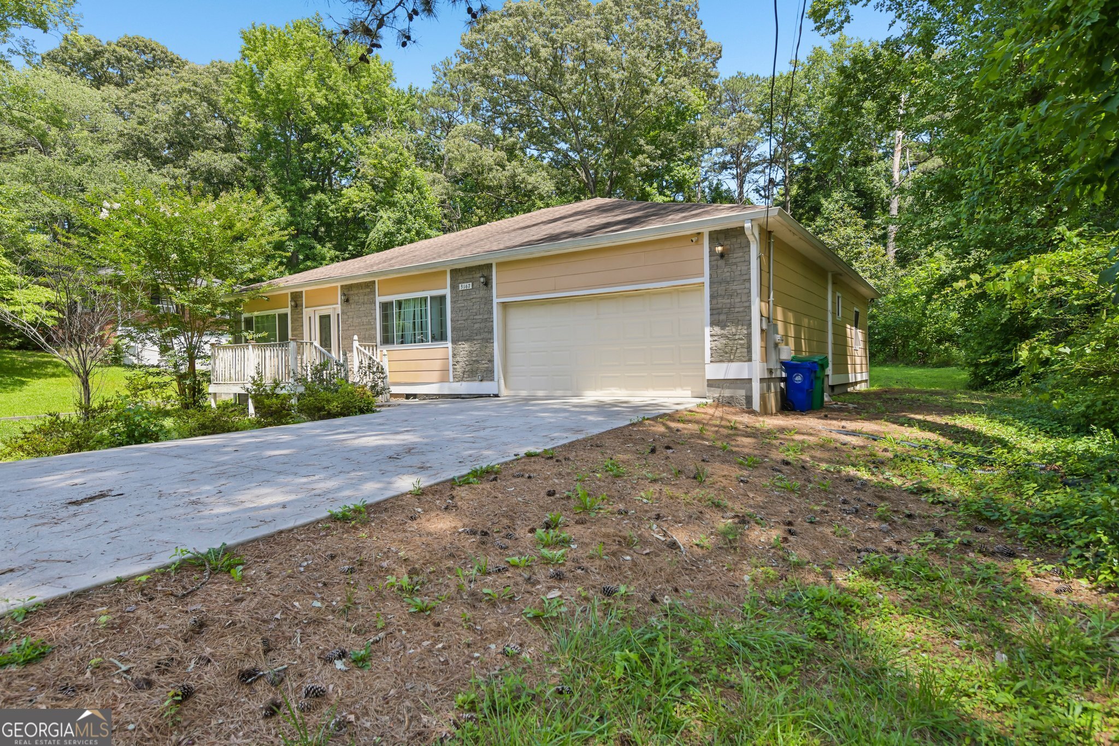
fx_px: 590
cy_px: 373
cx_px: 560
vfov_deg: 64.5
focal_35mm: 19
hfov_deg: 86.9
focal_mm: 19
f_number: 8
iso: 400
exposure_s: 1/400
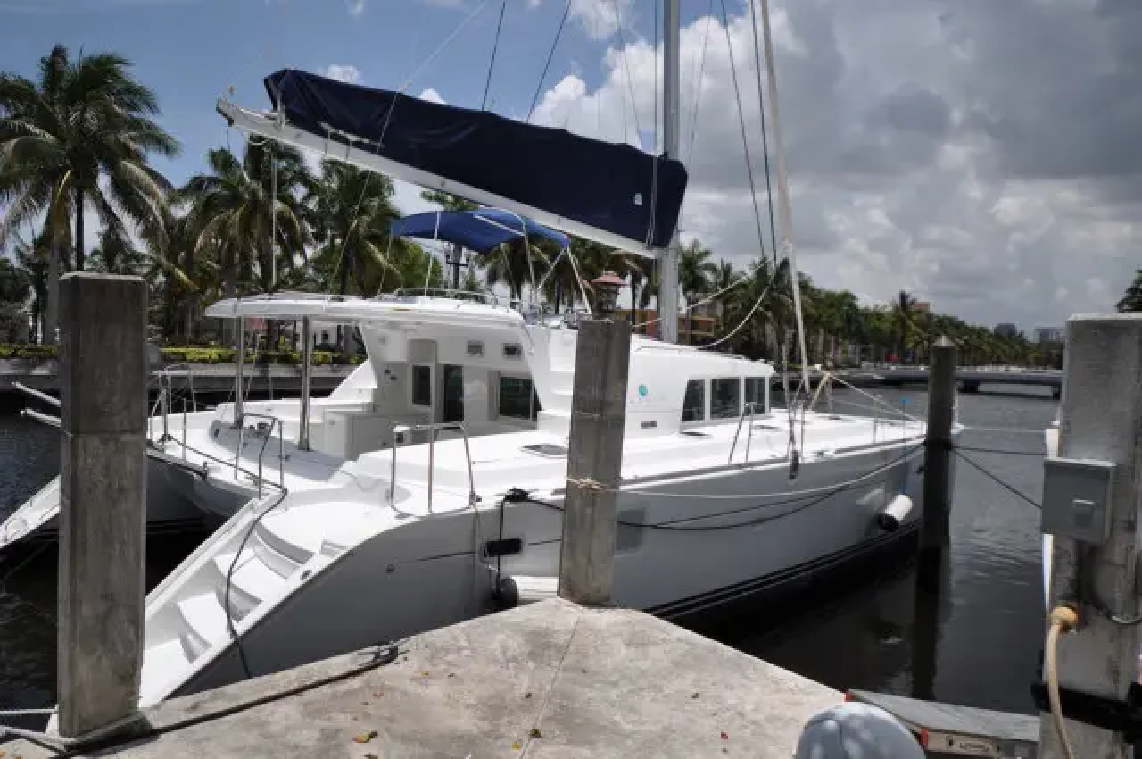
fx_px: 713
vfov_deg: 56.0
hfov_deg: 77.4
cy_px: 380
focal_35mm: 22
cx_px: 571
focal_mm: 15
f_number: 4
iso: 200
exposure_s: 1/4000
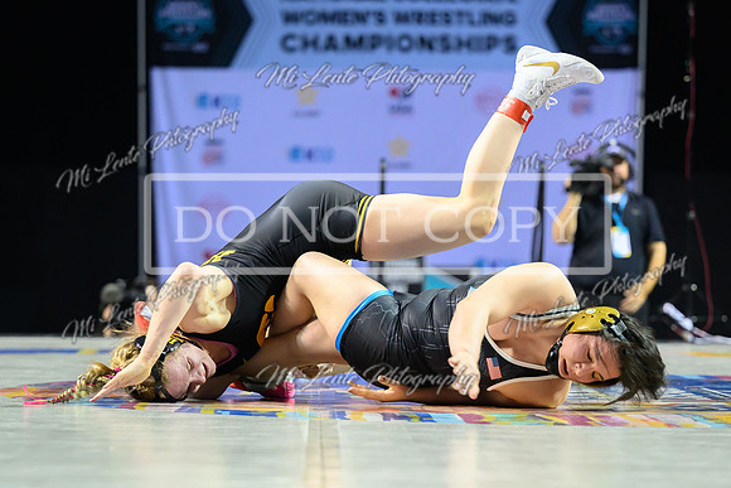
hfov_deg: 14.7
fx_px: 2842
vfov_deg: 9.8
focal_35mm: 140
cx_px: 395
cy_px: 307
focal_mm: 103
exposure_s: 1/800
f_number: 2.8
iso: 4000
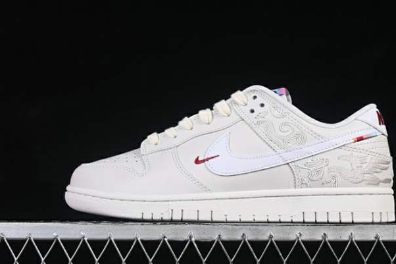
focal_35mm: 91
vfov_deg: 15.0
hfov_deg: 22.4
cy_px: 124
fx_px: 1001
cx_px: 234
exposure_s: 1/80
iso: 160
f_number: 8
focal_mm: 50
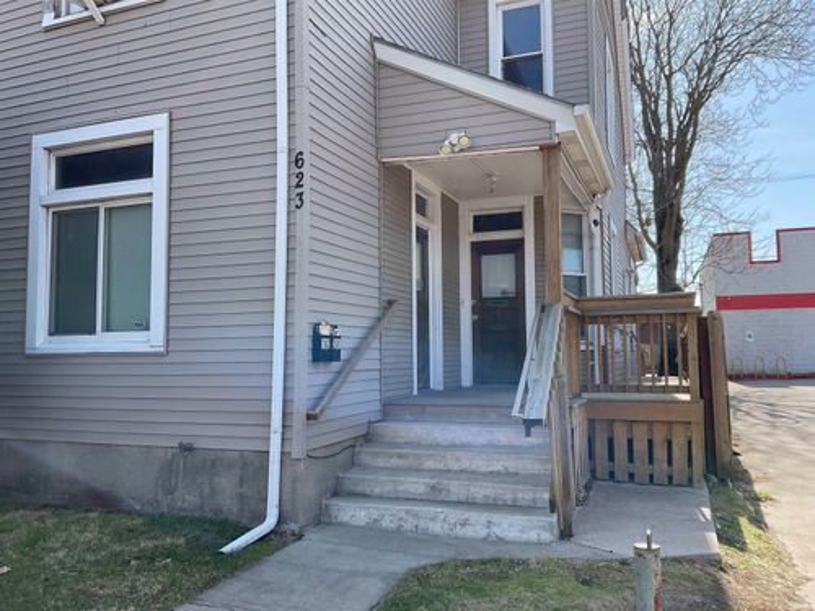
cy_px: 306
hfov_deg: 61.7
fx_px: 683
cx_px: 408
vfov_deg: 48.2
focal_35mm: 29
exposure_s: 1/635
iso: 16
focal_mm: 3
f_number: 1.8
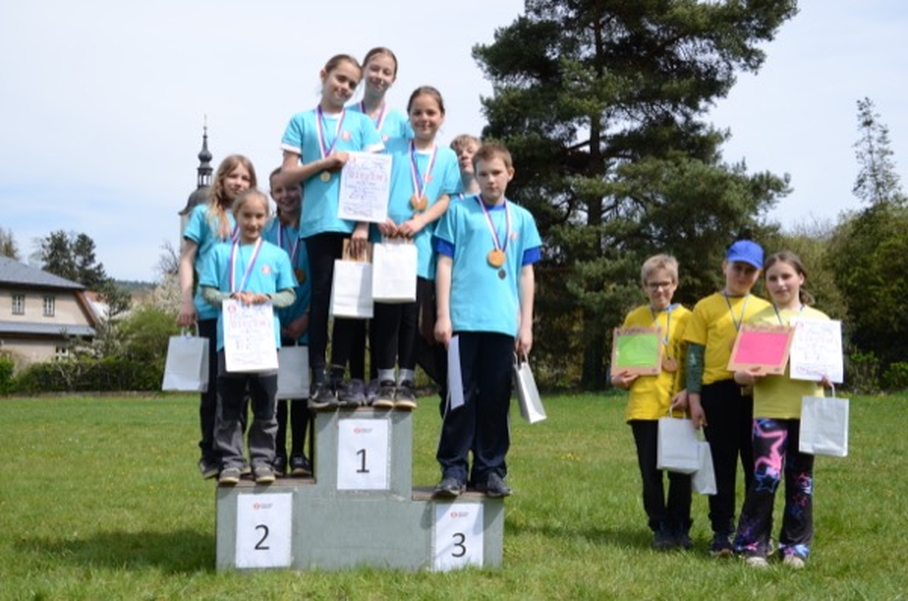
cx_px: 454
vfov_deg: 30.7
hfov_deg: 45.1
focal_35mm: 44
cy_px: 300
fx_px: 1095
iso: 100
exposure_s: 1/125
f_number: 5.6
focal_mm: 29
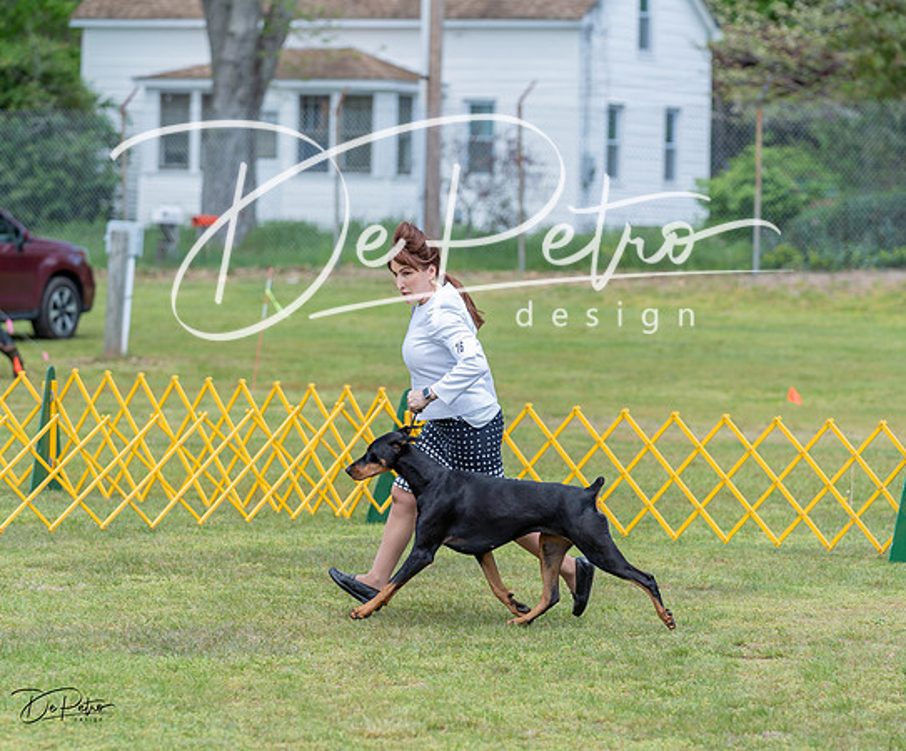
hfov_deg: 10.7
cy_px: 393
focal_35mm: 179
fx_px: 4856
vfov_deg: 8.8
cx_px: 452
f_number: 3.2
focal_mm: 124
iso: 100
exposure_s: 1/800
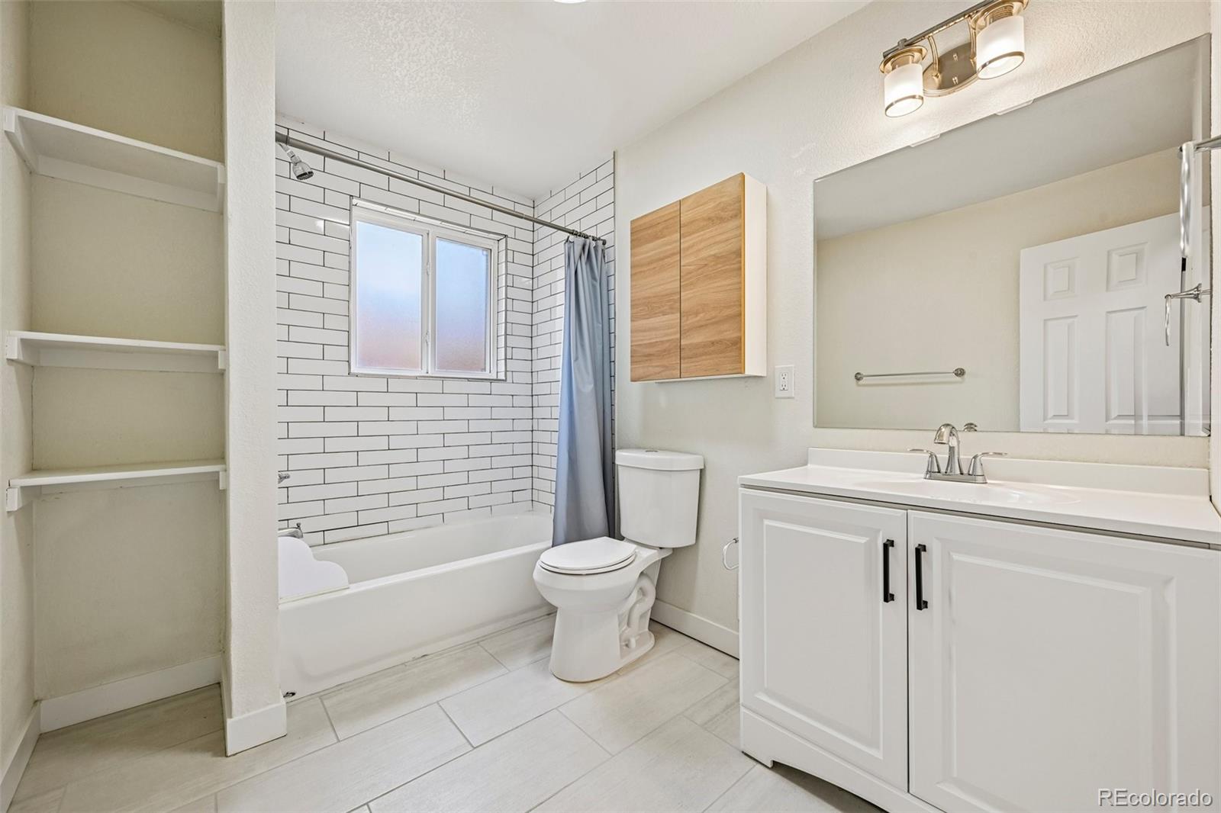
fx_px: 475
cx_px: 610
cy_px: 406
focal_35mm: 14
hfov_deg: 104.3
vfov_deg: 81.2
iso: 180
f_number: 10
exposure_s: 1/15
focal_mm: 14
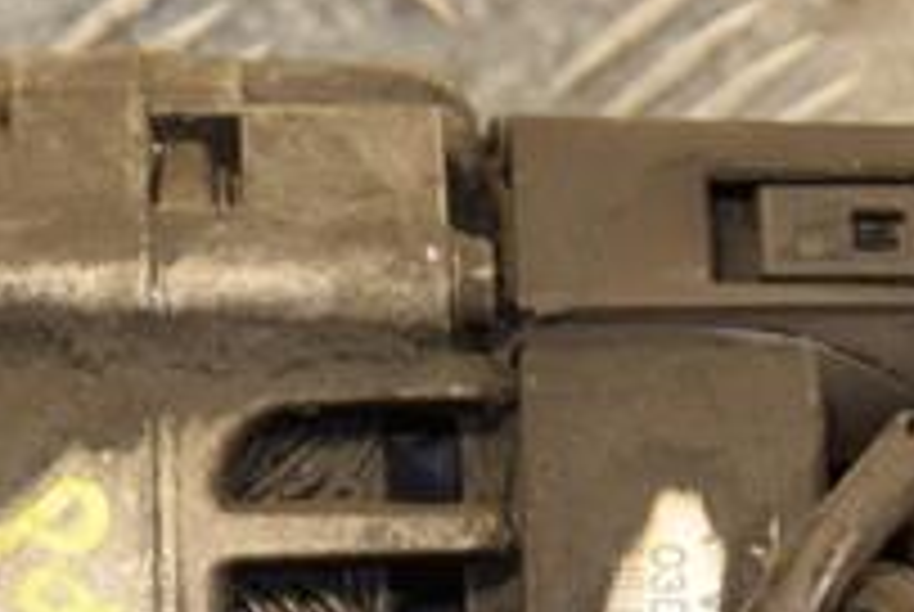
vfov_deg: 4.7
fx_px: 7424
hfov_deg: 7.0
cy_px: 729
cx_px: 266
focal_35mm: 292
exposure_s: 1/100
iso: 800
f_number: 5.3
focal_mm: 66
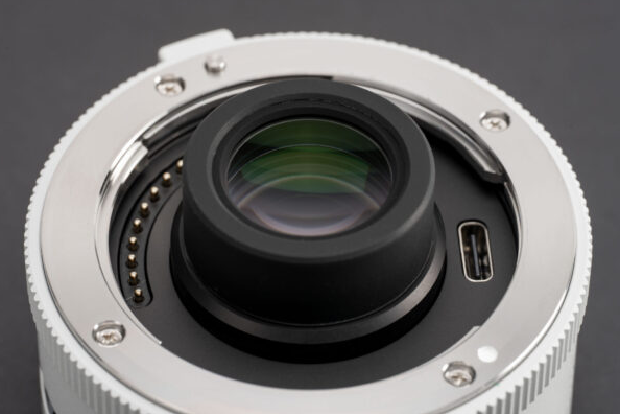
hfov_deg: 19.3
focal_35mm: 106
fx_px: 1825
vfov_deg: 12.9
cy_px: 206
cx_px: 308
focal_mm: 105
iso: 100
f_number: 11
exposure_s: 1/100
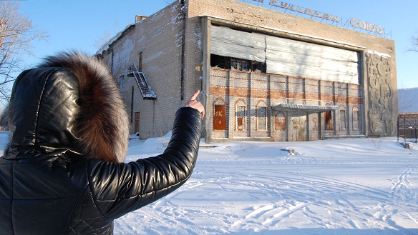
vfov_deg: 40.1
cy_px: 95
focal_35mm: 29
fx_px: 322
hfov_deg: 66.0
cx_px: 213
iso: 800
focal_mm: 18
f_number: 11
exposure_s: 1/500
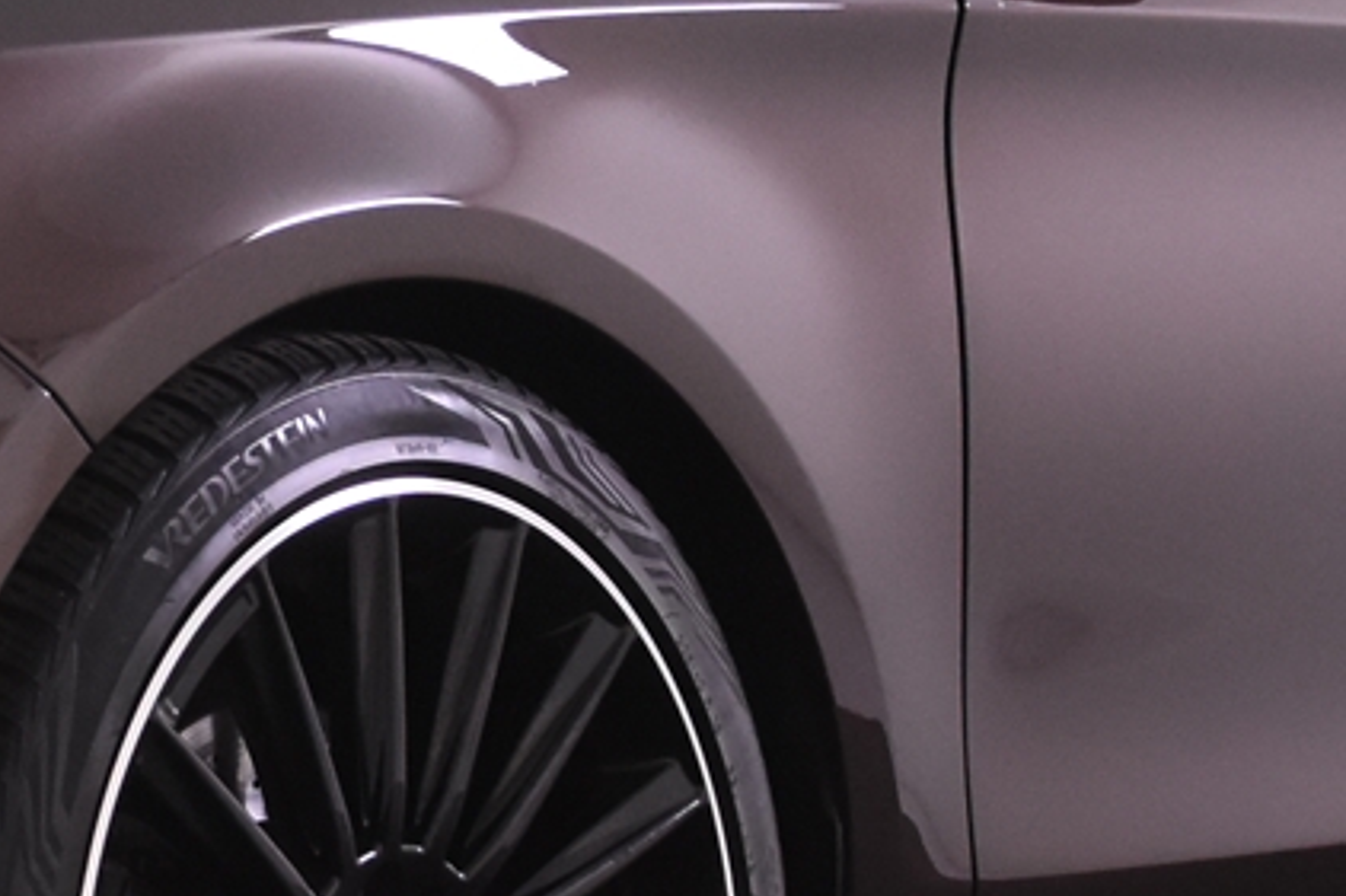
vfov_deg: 7.2
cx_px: 19
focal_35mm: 191
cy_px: 351
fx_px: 7138
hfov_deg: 10.7
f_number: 5
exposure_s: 1/60
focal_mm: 28
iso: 1600
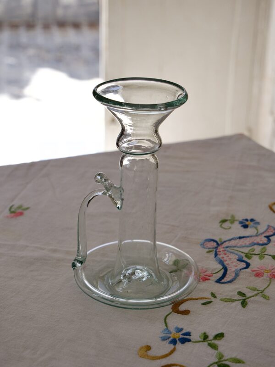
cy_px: 184
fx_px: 678
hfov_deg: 22.9
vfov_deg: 30.3
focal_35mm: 64
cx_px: 138
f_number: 4.5
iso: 200
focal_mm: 32
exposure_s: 1/160
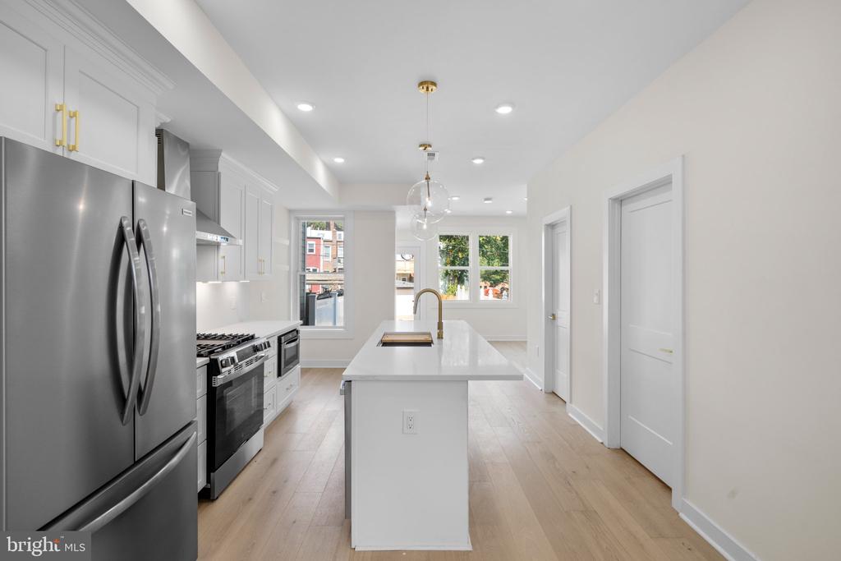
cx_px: 420
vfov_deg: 73.8
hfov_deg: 96.7
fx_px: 374
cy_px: 280
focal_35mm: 16
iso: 100
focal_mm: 16
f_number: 8
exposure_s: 1/20
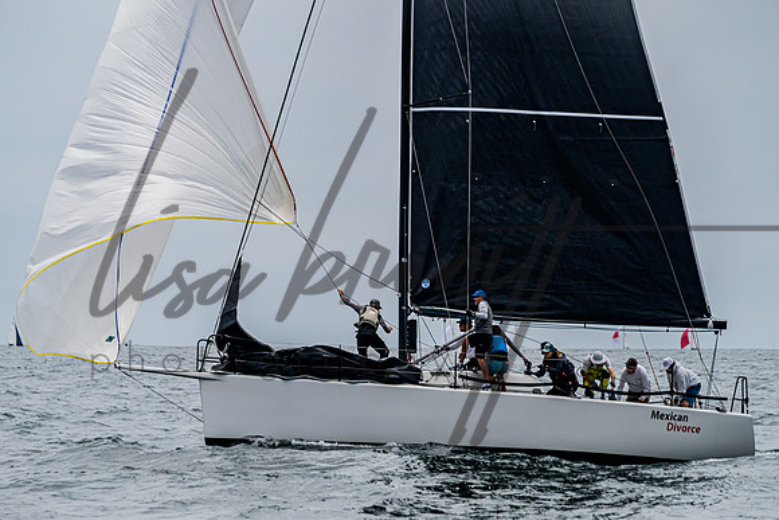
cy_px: 280
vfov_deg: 5.6
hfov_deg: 8.4
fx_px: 5311
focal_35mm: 245
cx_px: 368
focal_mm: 180
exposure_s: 1/1600
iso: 250
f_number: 6.3
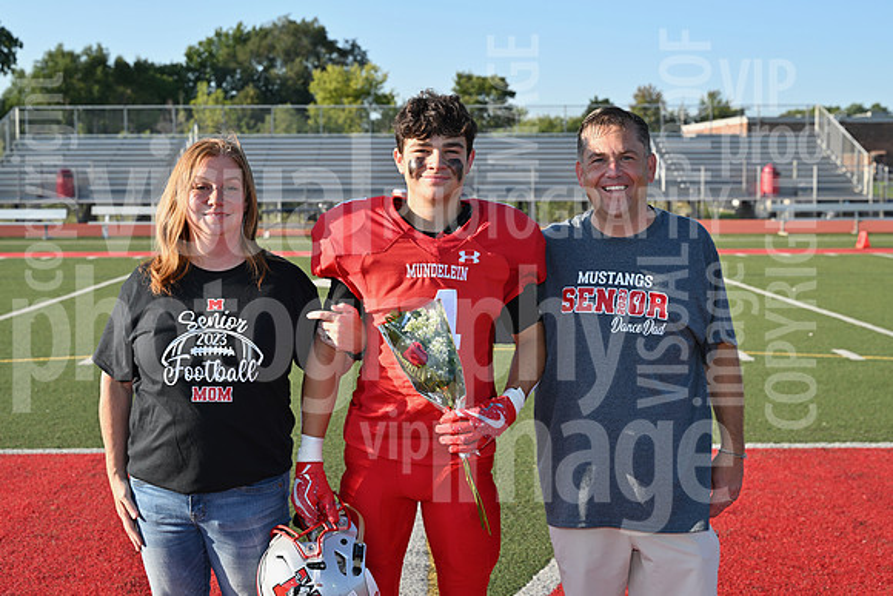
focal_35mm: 52
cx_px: 446
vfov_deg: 26.0
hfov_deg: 38.2
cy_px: 298
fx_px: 1290
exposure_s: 1/200
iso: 72
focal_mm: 52
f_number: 5.6
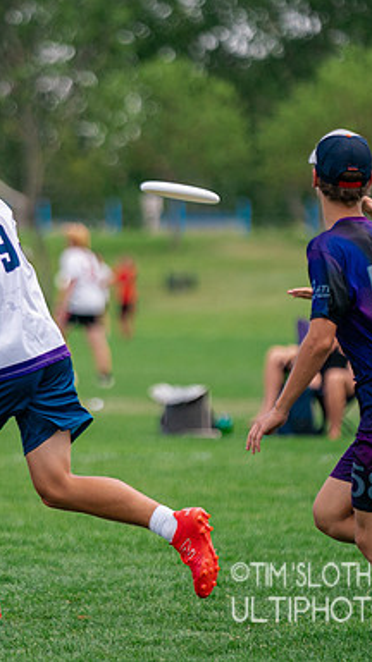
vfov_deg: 5.5
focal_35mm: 393
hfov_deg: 3.1
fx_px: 6905
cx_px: 92
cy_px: 326
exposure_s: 1/3200
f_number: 2.8
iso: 400
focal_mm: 200
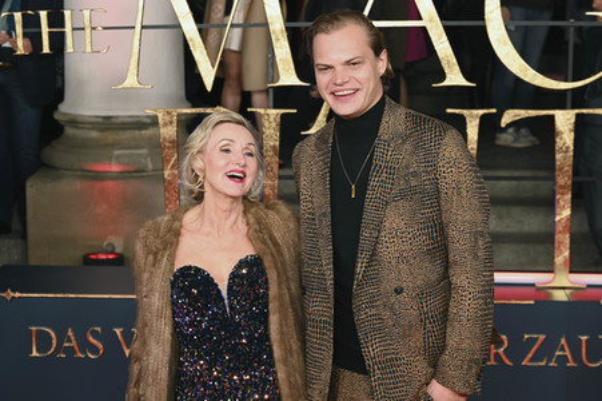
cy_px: 200
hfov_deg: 27.0
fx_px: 1253
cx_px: 301
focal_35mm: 75
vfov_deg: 18.2
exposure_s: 1/125
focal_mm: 75
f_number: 5.6
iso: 640
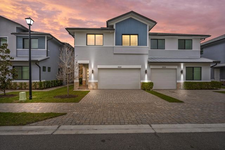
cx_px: 112
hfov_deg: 90.0
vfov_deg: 67.4
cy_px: 75
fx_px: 113
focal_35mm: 18
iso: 640
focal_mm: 18
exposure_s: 1/200
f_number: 8
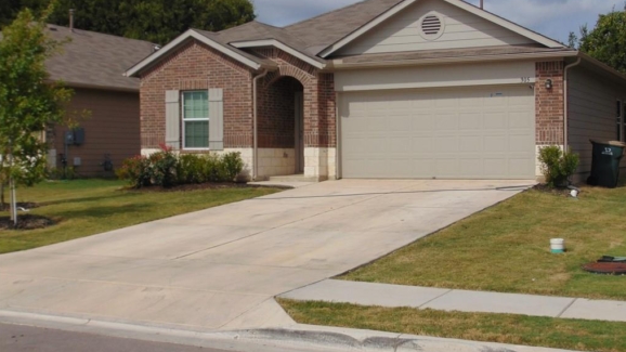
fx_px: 913
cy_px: 160
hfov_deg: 37.9
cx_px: 314
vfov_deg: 21.8
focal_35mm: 55
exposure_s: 1/500
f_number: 9
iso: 80
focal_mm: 9
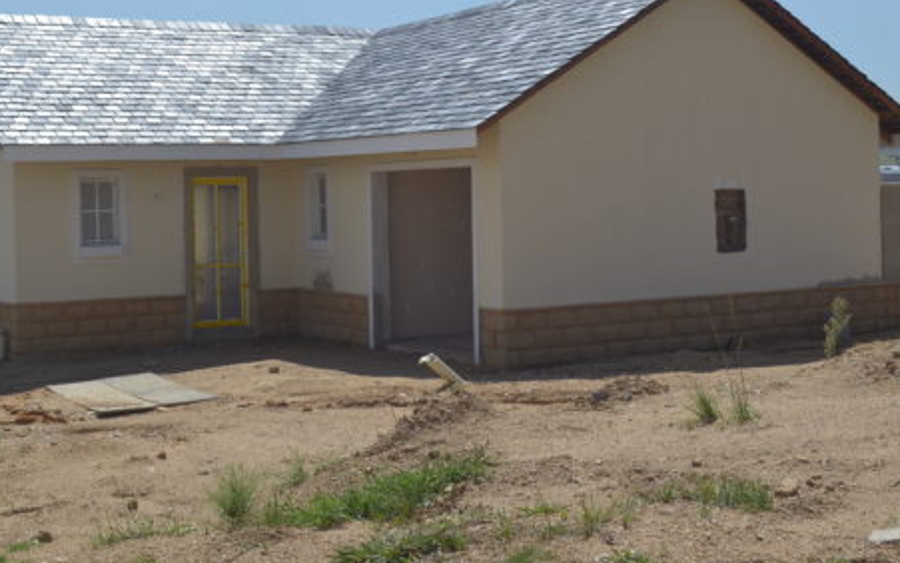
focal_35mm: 57
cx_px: 369
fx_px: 1398
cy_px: 172
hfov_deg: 35.6
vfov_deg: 22.6
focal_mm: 28
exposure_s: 1/250
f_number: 8
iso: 100
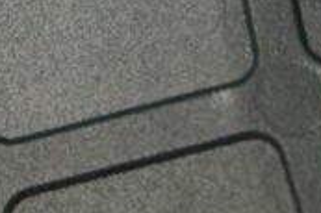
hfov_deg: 7.2
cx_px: 13
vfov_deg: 4.8
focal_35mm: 286
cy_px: -81
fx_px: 2545
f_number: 5.6
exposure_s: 1/80
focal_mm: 55
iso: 3200
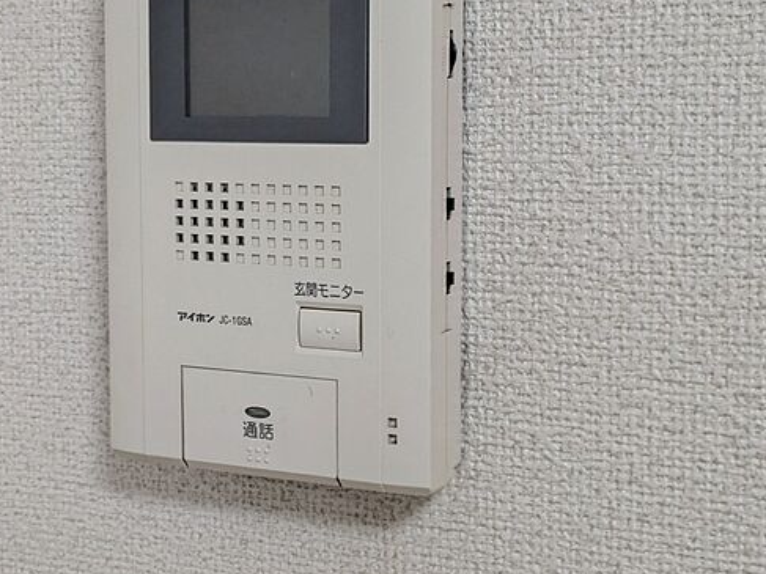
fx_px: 1482
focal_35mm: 67
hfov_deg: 28.9
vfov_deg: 21.9
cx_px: 291
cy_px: 214
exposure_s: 1/120
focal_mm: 5.43
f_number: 1.89
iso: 407
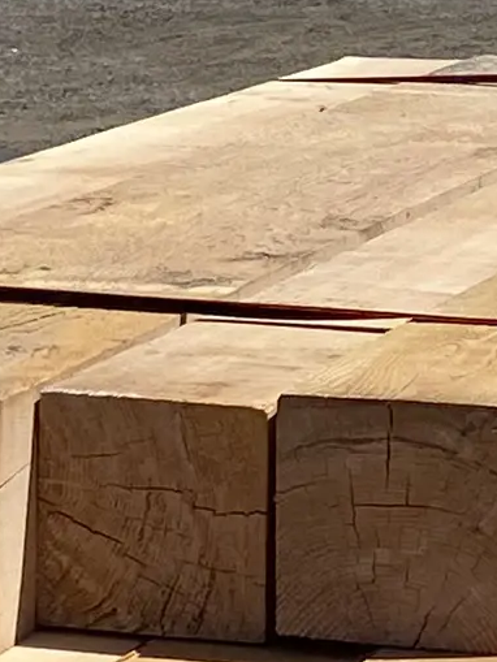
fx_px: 3942
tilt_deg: -6.9
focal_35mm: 206
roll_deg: -0.3
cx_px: 371
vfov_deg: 9.6
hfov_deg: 7.2
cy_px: 87
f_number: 1.8
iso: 32
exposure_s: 1/3846
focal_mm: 4.25
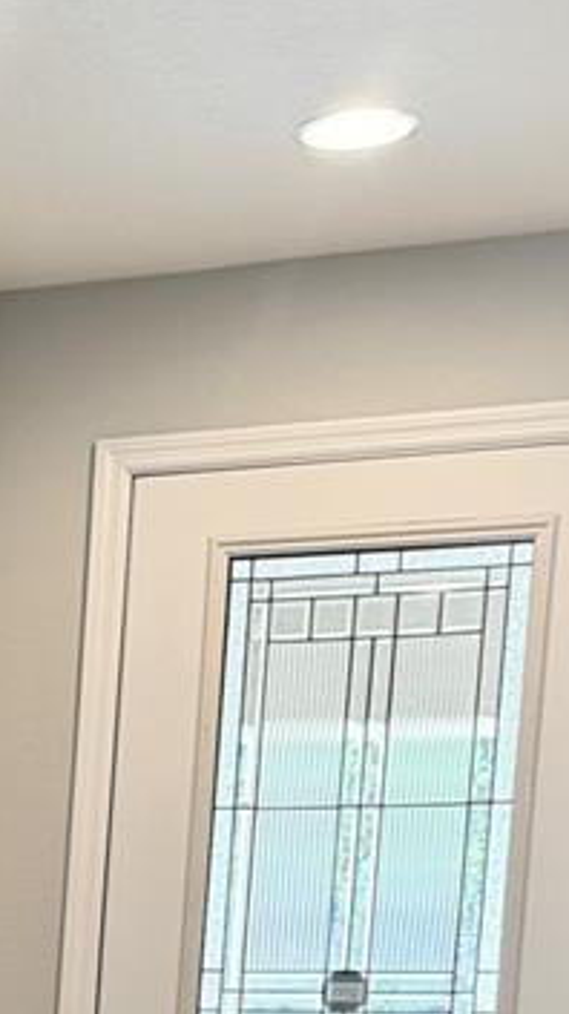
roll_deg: -0.3
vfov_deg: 21.3
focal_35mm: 89
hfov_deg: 12.2
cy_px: 1385
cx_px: -529
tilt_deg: -8.9
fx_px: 2392
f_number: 1.78
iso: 200
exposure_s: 1/60
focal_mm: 6.76
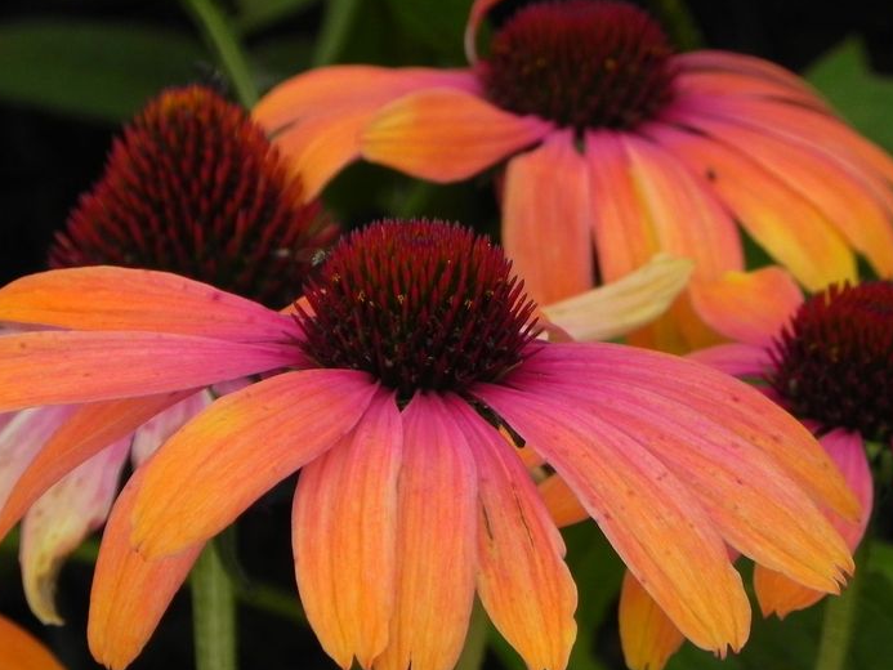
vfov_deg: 3.3
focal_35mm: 448
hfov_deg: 4.4
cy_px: 363
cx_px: 481
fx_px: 11559
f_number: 5
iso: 160
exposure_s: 1/640
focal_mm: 51.8
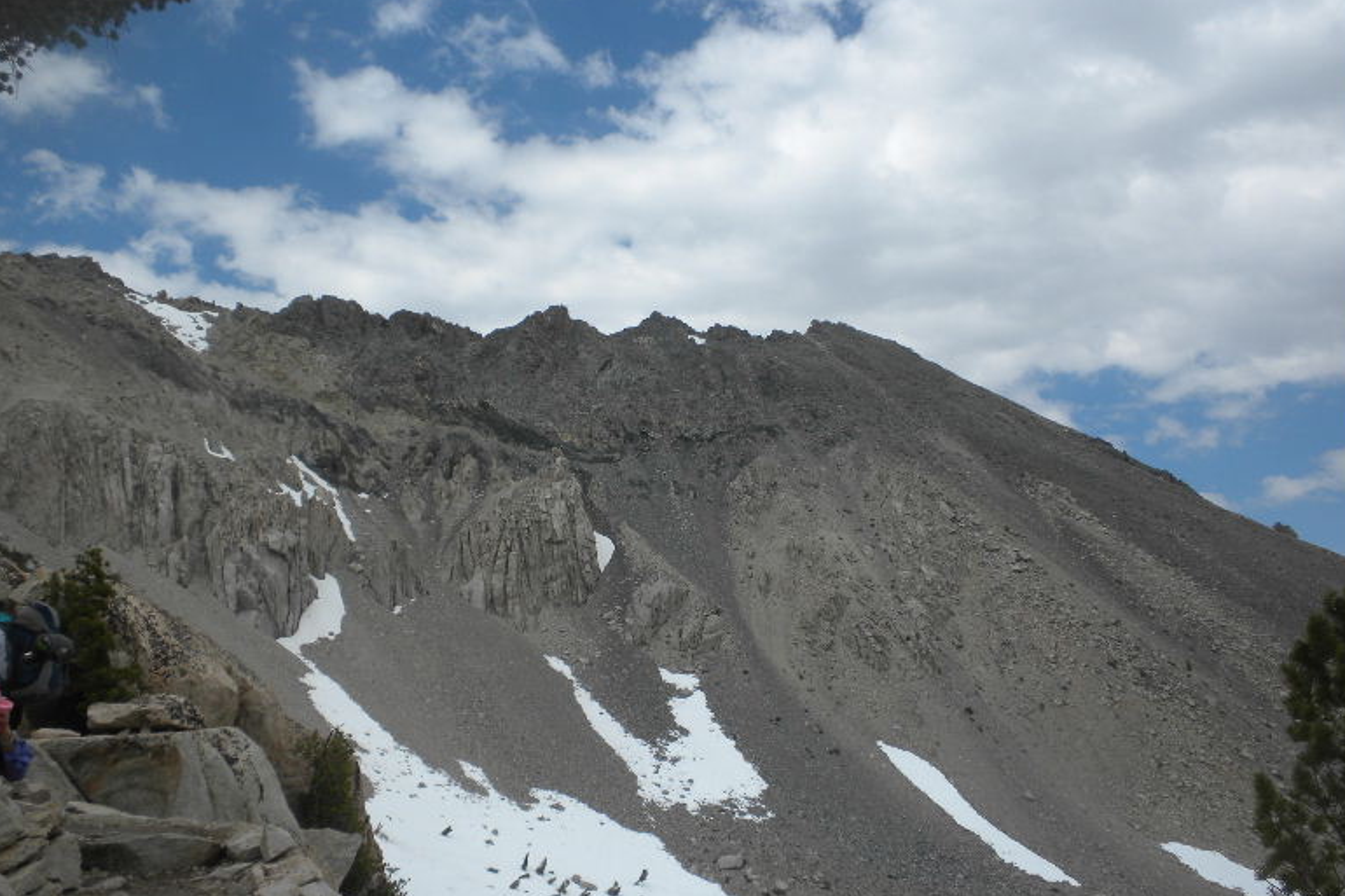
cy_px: 490
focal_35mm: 39
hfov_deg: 49.6
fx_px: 1457
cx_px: 676
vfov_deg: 34.2
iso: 64
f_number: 10
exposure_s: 1/178
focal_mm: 6.6
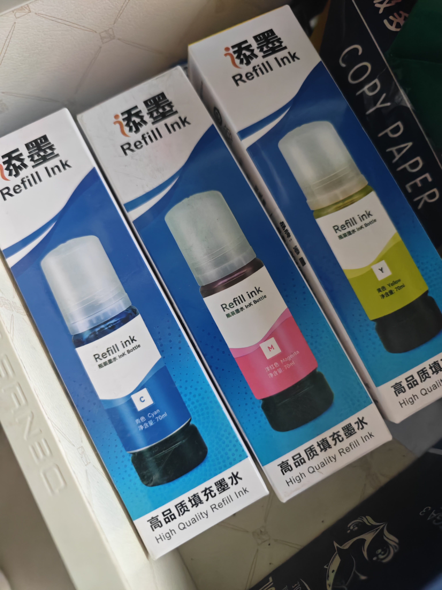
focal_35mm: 23
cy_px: 295
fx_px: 392
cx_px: 221
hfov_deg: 58.9
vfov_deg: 73.9
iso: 3200
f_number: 1.9
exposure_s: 1/100
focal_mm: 8.7
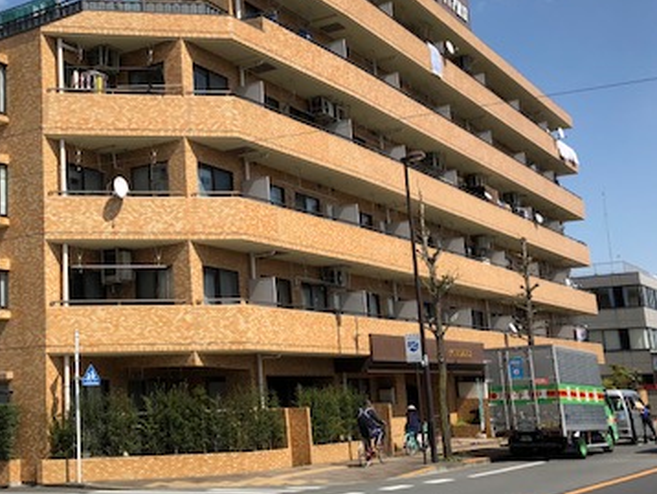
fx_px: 950
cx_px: 123
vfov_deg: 29.1
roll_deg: +2.8
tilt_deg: +13.1
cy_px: 213
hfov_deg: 36.7
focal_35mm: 50
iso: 20
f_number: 1.8
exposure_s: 1/2825
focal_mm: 3.99
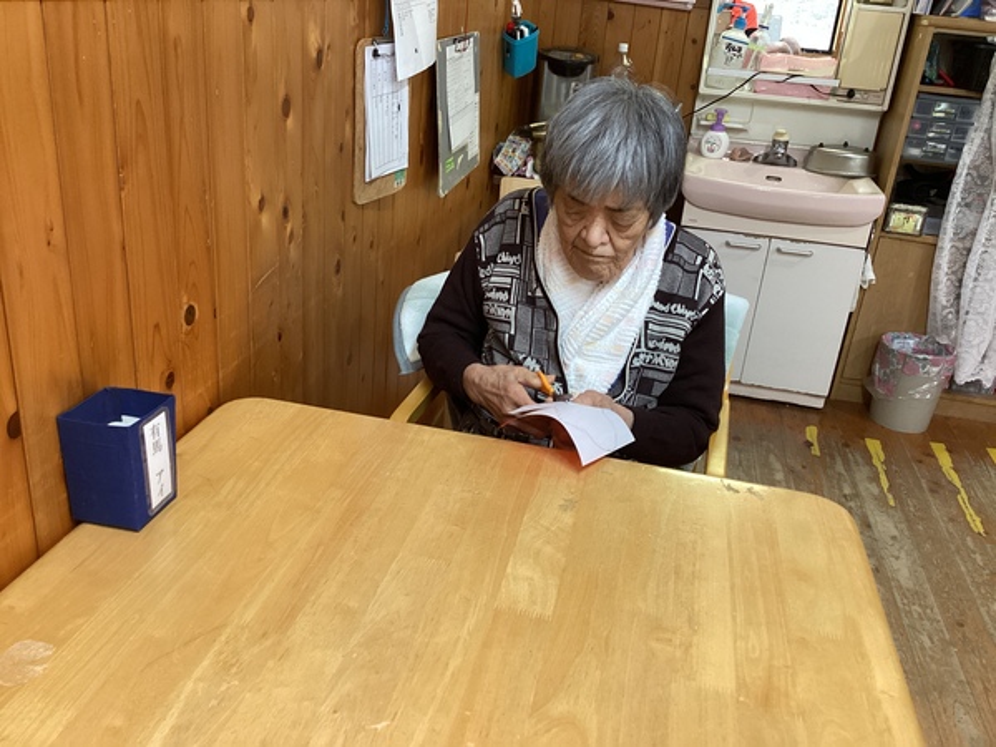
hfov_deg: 58.4
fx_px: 892
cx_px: 498
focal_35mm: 31
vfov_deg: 45.4
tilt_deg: -24.6
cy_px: 374
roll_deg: -5.8
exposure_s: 1/60
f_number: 2.4
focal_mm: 3.3
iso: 250
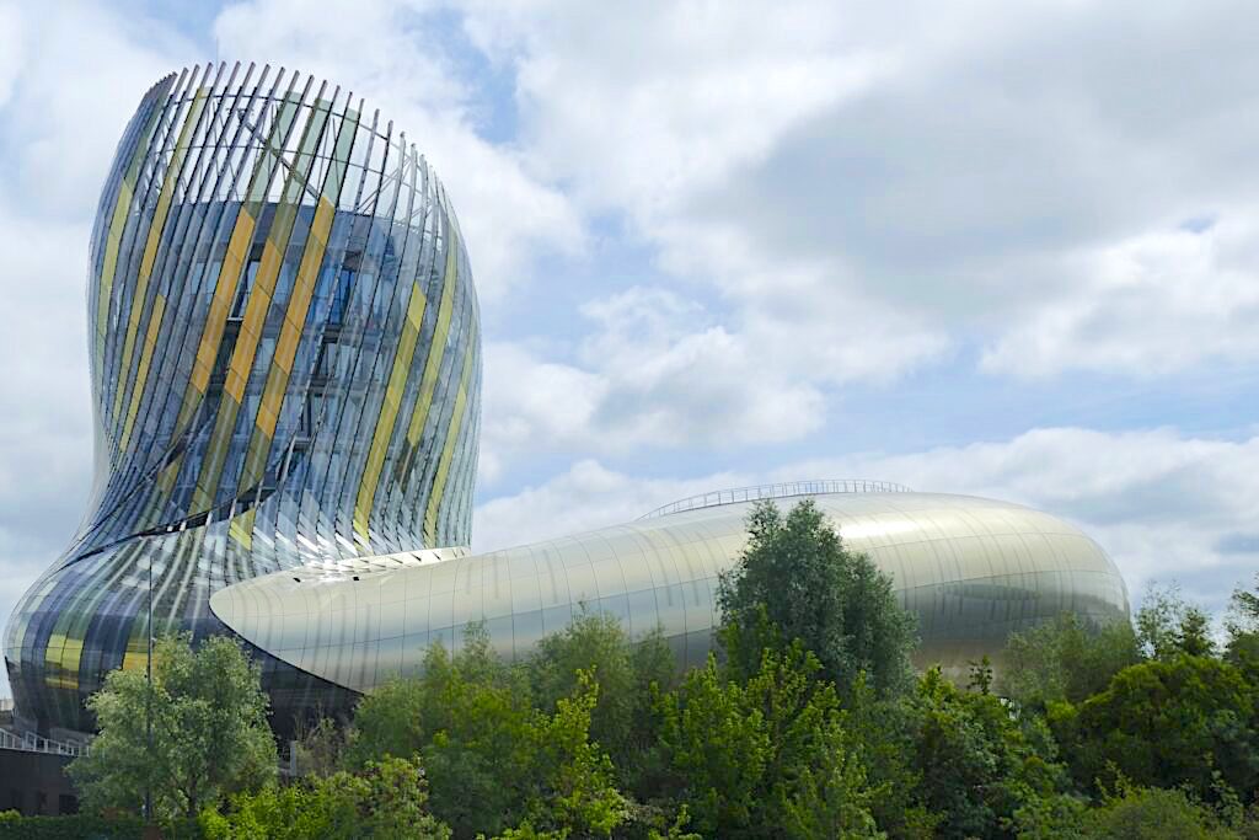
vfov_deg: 27.5
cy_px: 420
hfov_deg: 40.3
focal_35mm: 49
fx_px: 1714
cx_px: 630
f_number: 4
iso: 125
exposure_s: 1/1600
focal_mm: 17.83
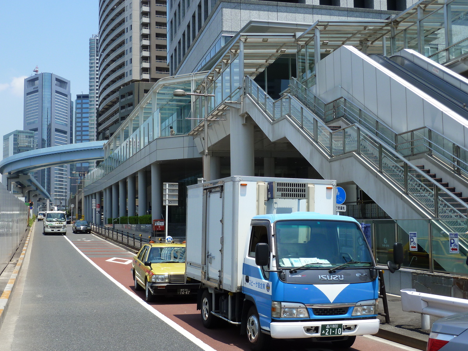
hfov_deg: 42.9
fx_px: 595
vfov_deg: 32.9
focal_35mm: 44
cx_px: 234
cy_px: 176
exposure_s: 1/400
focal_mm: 7.3
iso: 80
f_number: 4
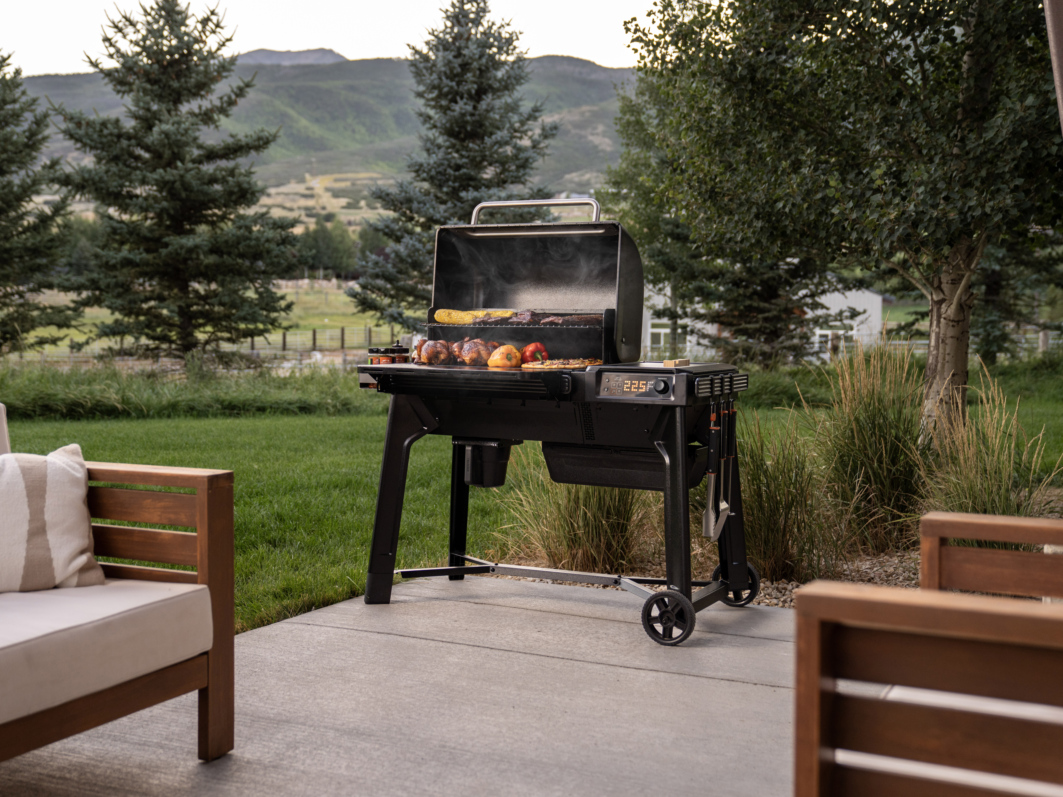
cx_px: 501
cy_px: 393
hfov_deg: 42.9
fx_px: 1351
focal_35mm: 44
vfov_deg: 32.9
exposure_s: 1/160
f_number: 2.8
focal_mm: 40
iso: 640
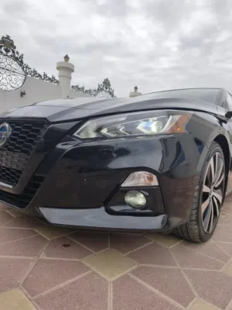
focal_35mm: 23
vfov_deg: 73.9
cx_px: 116
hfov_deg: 58.9
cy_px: 155
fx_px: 206
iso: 50
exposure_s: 1/1634
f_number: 1.62
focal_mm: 6.45
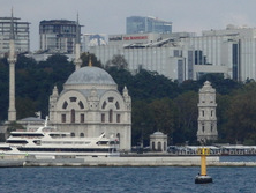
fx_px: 2332
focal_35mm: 315
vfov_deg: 4.7
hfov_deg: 6.3
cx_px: 258
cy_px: 40
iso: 400
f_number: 5.9
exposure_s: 1/1250
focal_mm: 25
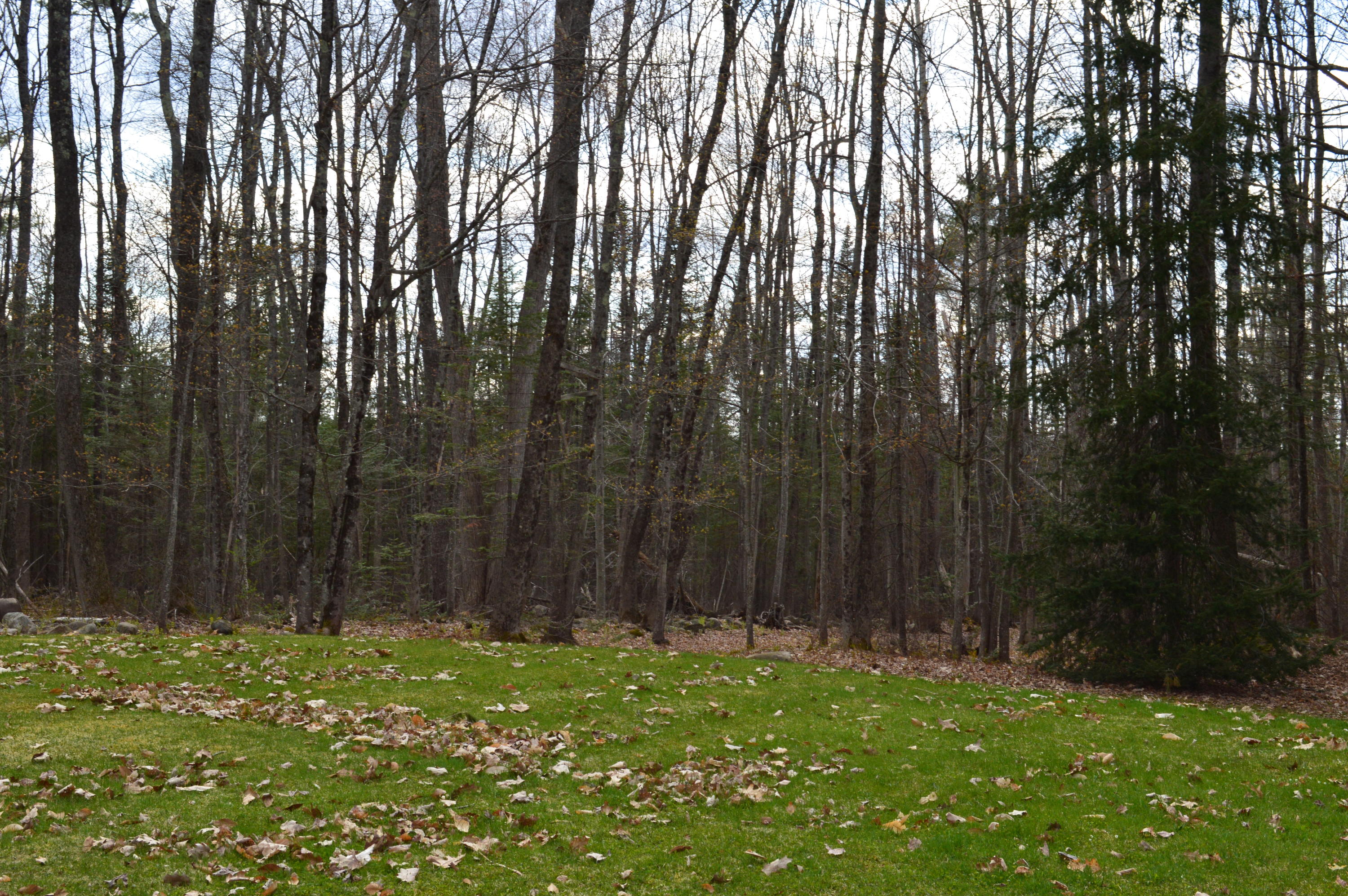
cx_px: 674
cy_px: 448
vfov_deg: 26.4
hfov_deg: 38.9
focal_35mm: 51
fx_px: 1908
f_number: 10
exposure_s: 1/200
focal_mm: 34
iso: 400
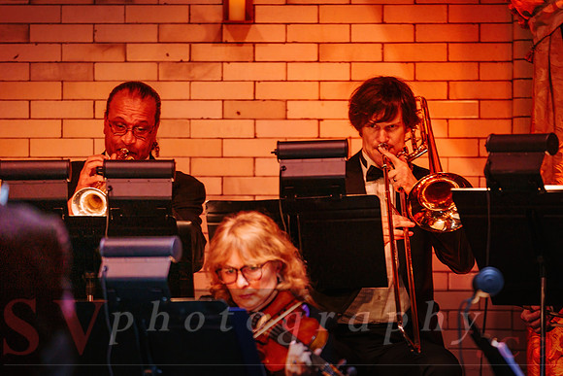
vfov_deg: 6.4
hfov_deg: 9.6
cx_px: 302
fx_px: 3361
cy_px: 176
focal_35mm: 215
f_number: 2.8
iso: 1000
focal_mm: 198
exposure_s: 1/60
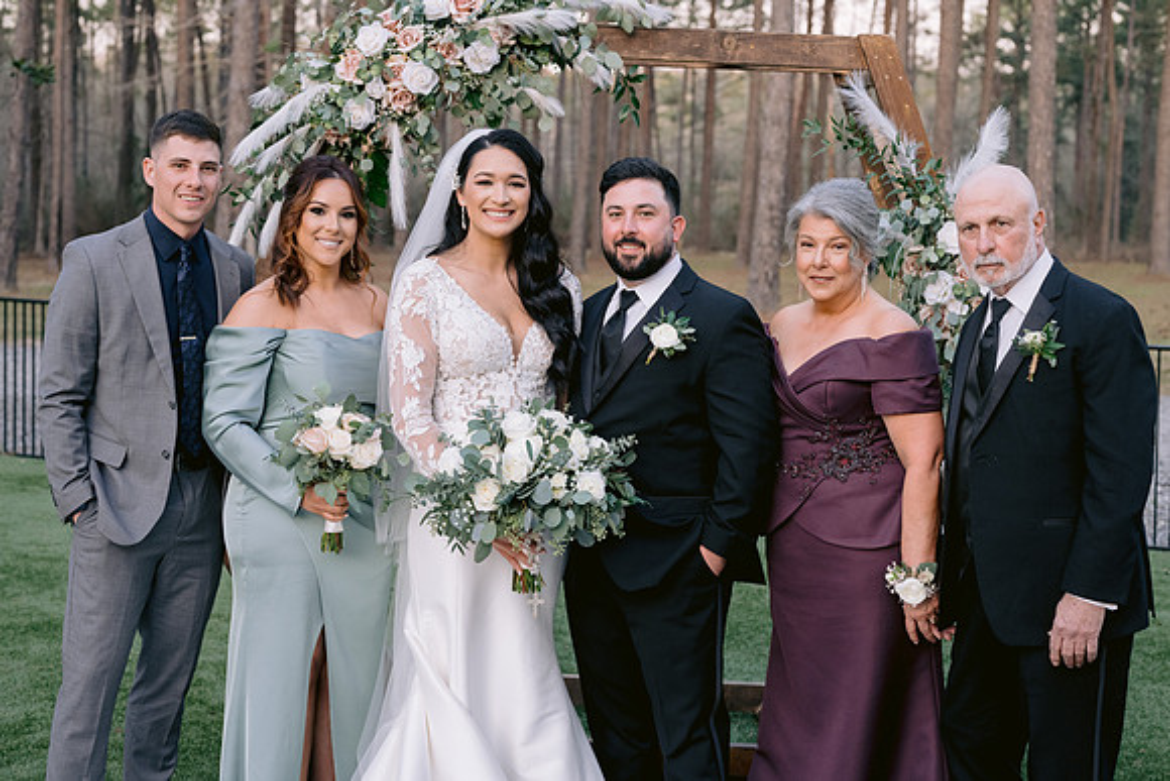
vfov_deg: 23.9
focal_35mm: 57
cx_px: 588
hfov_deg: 35.2
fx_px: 1846
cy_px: 341
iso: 800
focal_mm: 50
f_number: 4
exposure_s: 1/200
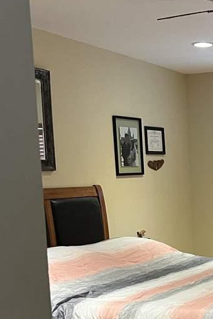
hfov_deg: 18.6
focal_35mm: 68
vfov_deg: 28.9
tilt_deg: -8.3
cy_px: 264
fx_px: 604
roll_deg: +1.4
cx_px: 276
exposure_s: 1/60
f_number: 1.5
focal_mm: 5.7
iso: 160
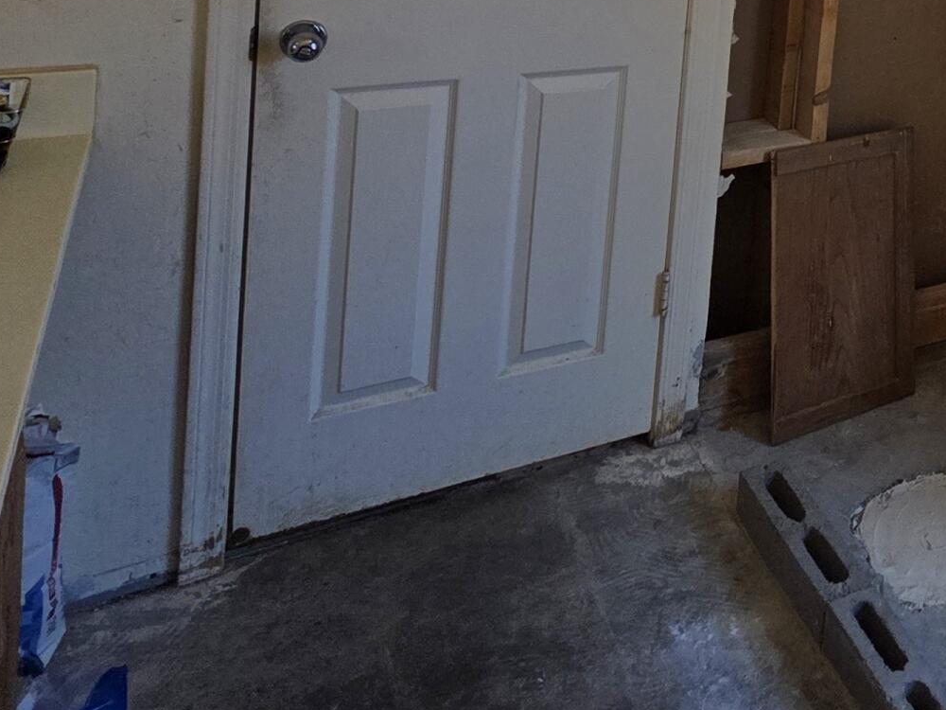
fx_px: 1066
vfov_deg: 30.7
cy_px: -161
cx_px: 1088
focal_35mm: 39
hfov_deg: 38.0
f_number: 1.9
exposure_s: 1/359
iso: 64
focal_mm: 2.2
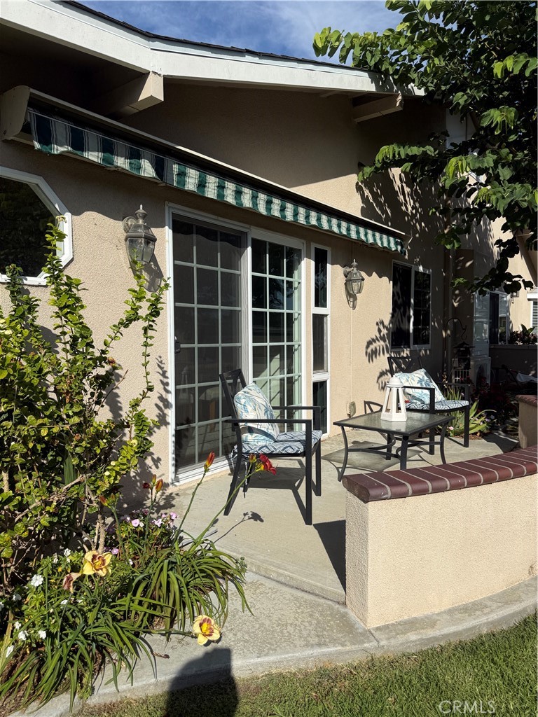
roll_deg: -0.3
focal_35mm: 24
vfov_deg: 71.6
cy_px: 358
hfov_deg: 56.8
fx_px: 497
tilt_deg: -3.5
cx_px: 269
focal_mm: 6.76
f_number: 1.78
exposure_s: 1/8130
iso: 80
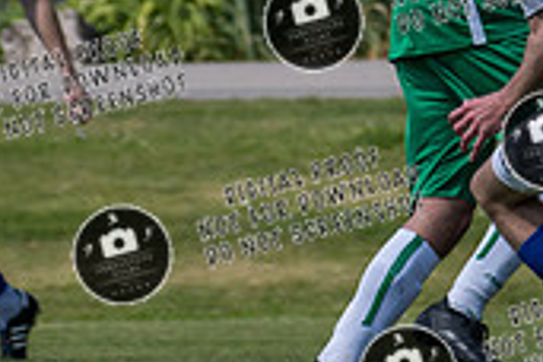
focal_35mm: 1046
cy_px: -209
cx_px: 751
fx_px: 15776
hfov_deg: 2.0
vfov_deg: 1.3
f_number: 5.6
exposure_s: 1/1600
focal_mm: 210
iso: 200
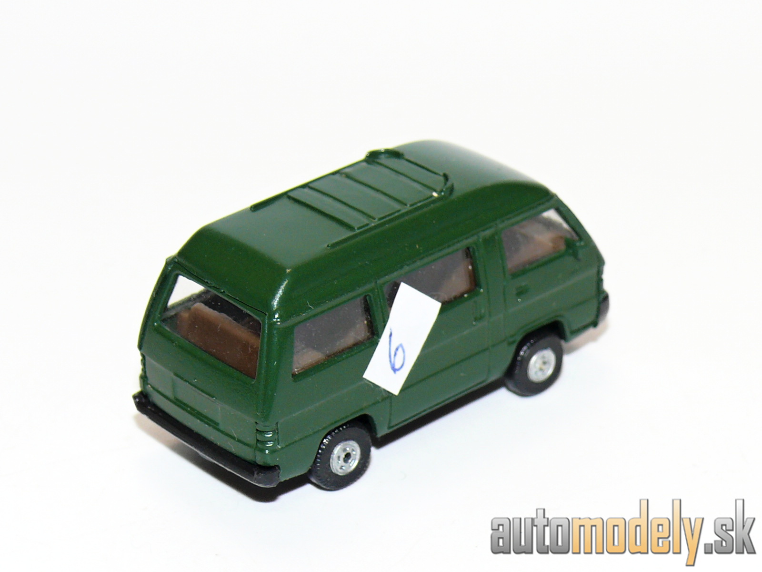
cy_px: 286
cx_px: 381
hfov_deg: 14.9
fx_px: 2906
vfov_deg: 11.2
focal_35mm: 132
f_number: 4
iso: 100
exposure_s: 1/30
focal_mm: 15.6
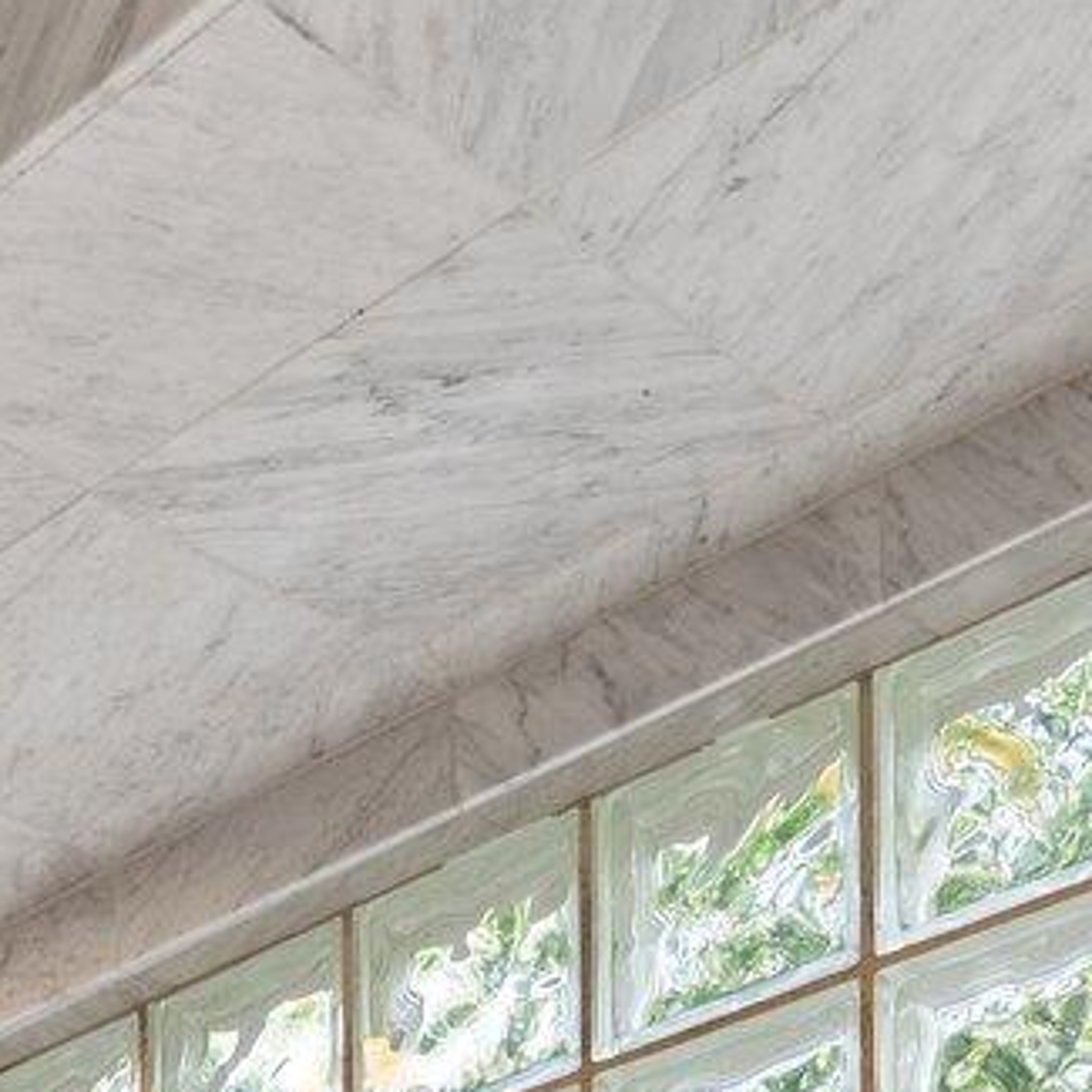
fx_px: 2677
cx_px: -333
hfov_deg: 20.9
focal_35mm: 75
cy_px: 2253
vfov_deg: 16.6
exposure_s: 1/20
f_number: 9
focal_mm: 14
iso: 800
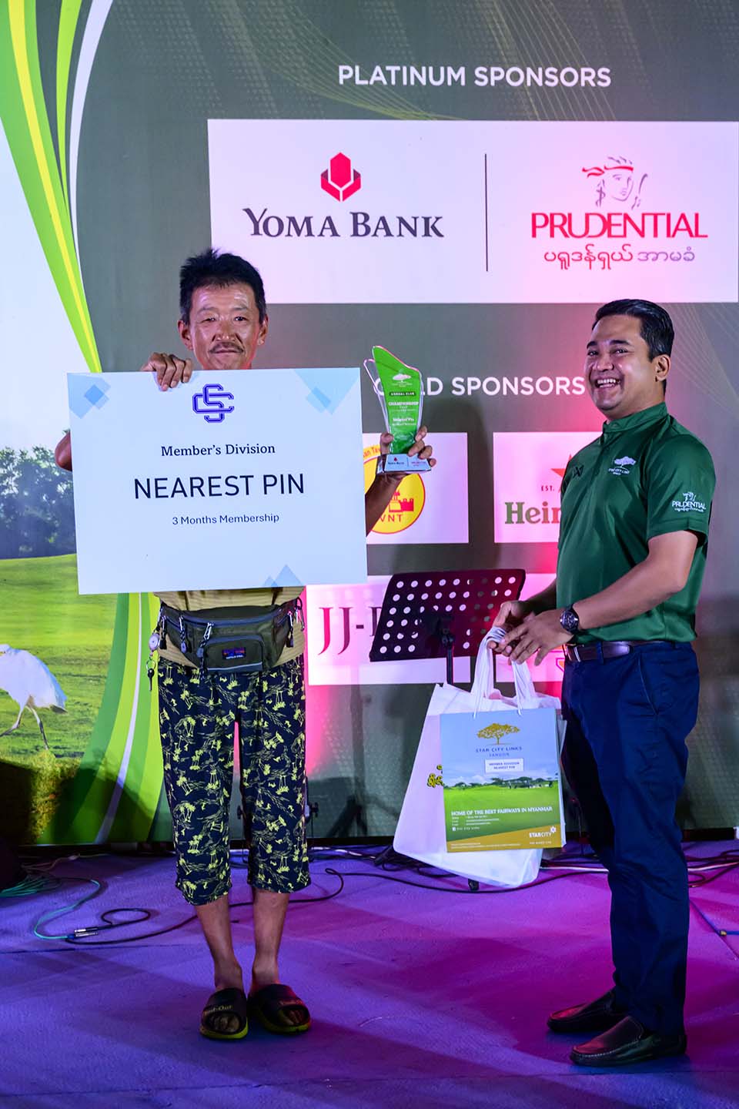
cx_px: 370
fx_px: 1416
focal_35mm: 46
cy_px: 554
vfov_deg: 42.7
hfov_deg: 29.2
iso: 3600
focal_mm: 46
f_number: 4.5
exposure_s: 1/250
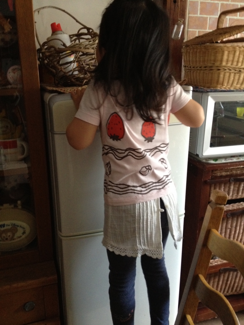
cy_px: 162
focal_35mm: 35
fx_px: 329
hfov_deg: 40.7
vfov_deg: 52.6
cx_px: 122
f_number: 2.4
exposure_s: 1/20
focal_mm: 4.28
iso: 320
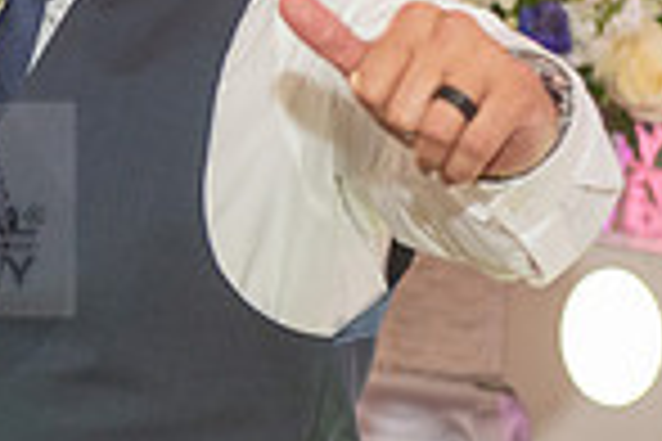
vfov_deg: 5.6
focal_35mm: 245
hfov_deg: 8.2
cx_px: -306
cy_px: 209
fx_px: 4505
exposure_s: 1/125
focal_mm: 62
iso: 1600
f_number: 3.5
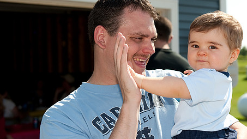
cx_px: 158
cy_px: 58
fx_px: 439
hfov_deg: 31.3
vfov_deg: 18.0
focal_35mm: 67
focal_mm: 50
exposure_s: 1/3200
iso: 400
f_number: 4
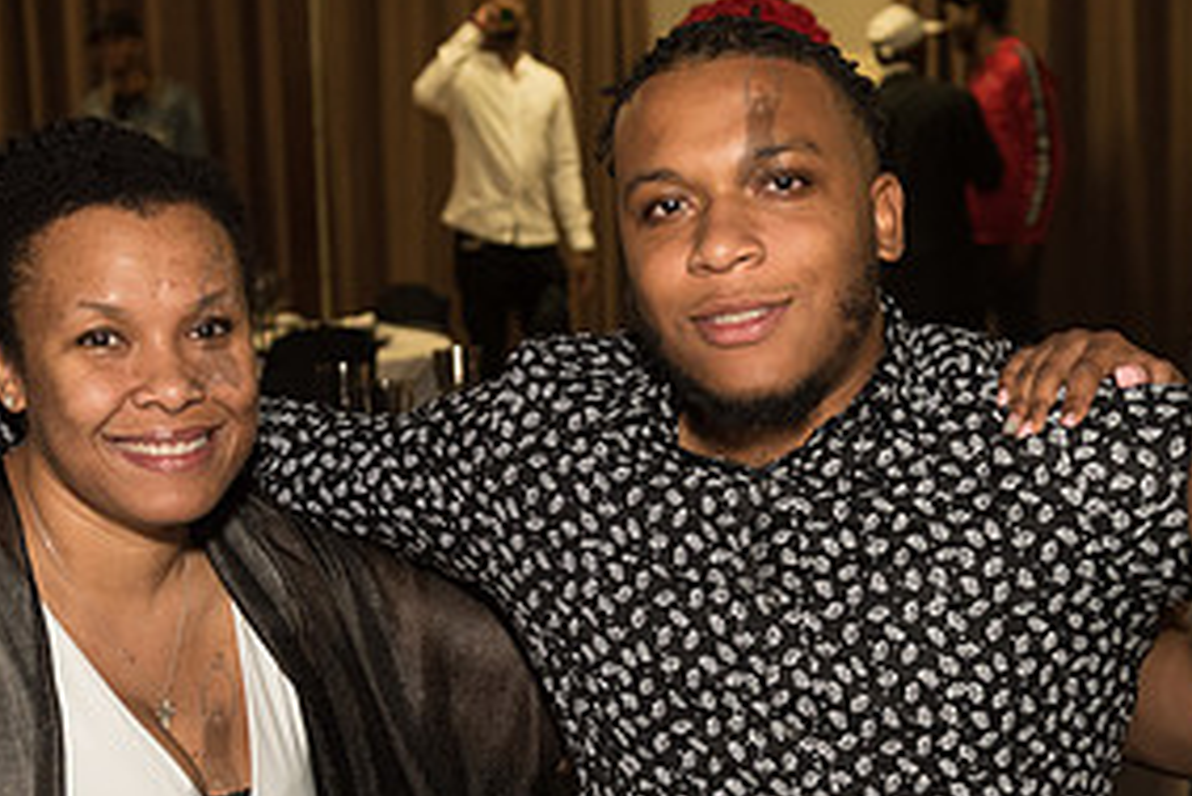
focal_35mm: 78
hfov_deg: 25.9
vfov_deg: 17.5
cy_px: 520
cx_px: 758
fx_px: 2584
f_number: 3.5
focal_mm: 38
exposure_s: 1/250
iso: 2000
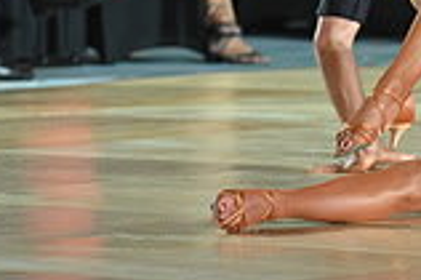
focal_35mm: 533
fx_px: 6227
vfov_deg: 2.6
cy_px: -143
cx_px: 522
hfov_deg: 3.9
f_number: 4
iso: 2000
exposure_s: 1/250
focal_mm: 145
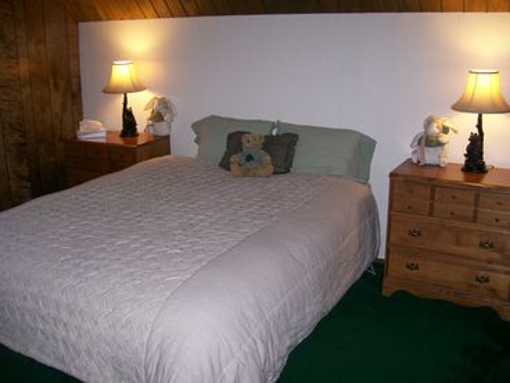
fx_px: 530
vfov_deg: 39.7
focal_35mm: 36
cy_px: 192
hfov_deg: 51.4
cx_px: 255
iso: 80
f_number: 2.7
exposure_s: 1/64
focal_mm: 6
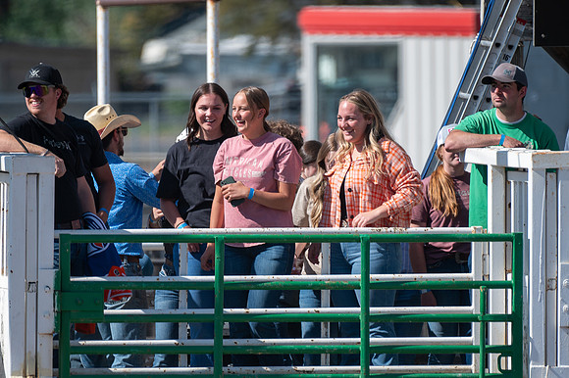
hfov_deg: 3.3
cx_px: 271
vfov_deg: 2.2
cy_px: 172
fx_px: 9974
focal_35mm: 631
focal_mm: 500
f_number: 5.6
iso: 250
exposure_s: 1/1000
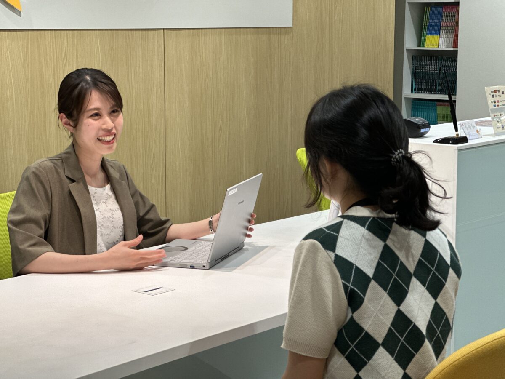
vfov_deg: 19.1
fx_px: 1123
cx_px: 252
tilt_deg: -7.8
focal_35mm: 77
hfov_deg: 25.3
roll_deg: -0.5
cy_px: 190
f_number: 2.8
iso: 160
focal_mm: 9
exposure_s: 1/50
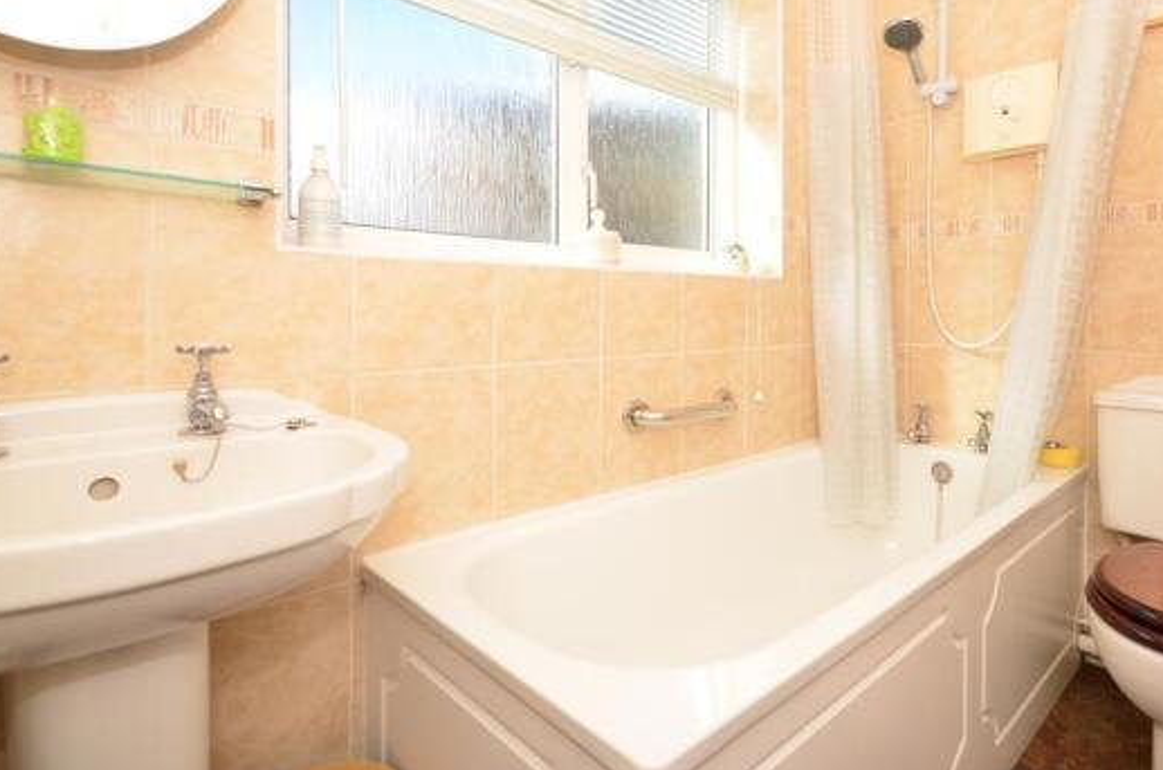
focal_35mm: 19
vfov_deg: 63.7
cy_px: 308
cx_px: 687
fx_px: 612
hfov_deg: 86.1
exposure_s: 1/200
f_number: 9
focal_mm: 10
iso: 640
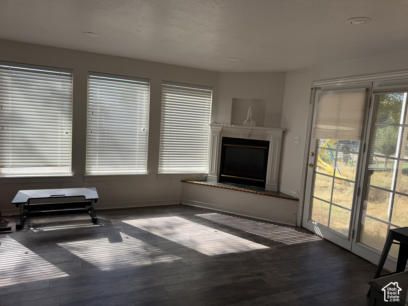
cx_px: 204
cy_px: 153
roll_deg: -3.9
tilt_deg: -7.1
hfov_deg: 71.6
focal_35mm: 24
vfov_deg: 56.8
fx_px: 283
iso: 80
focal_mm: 6.76
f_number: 1.78
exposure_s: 1/1018
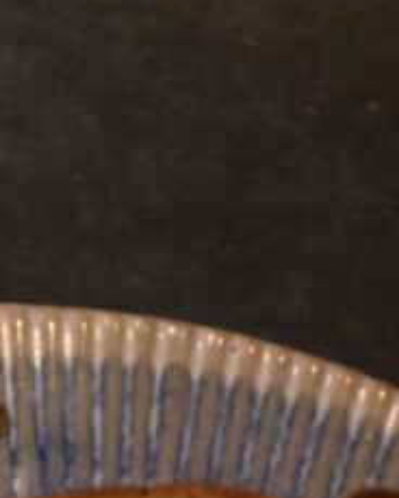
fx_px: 2114
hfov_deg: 8.7
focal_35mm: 143
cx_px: -833
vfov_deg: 13.4
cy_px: 80
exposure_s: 1/125
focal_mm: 19.5
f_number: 3.8
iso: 2200
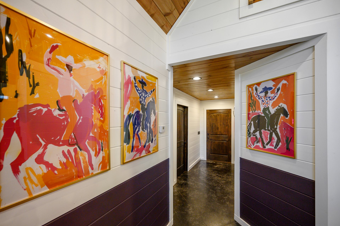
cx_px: 162
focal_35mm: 15
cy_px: 120
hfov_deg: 100.4
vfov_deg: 77.1
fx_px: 142
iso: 500
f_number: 4
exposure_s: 1/60
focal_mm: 14
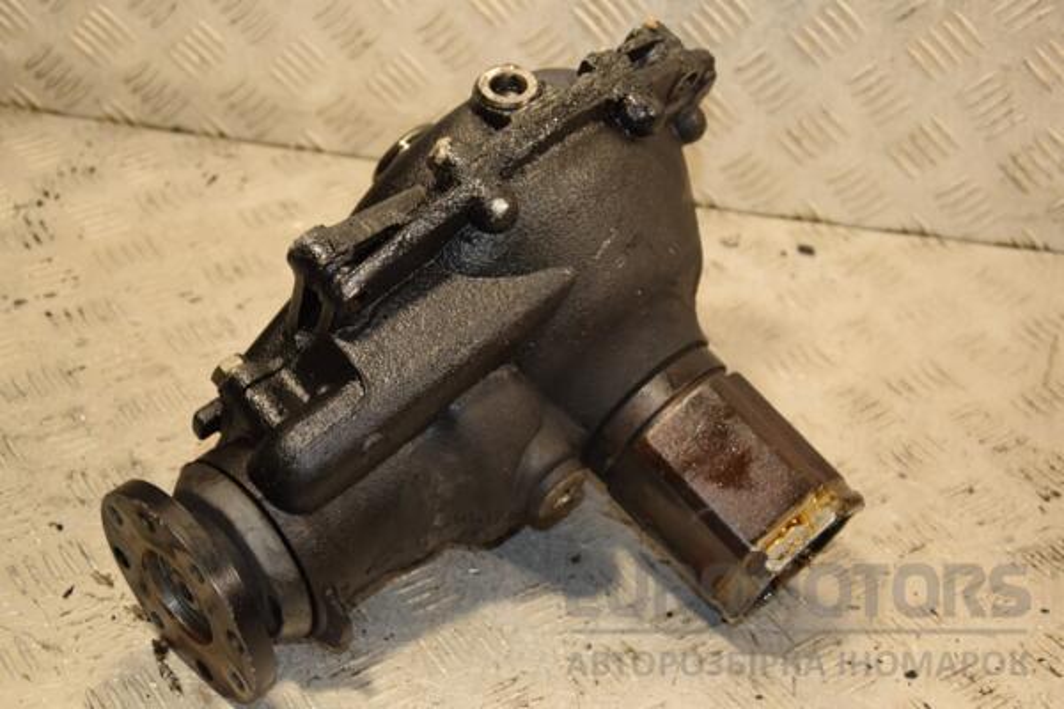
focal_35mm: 63
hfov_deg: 31.9
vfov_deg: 21.6
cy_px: 354
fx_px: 1862
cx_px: 532
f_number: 4.8
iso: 800
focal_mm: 42
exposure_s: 1/160
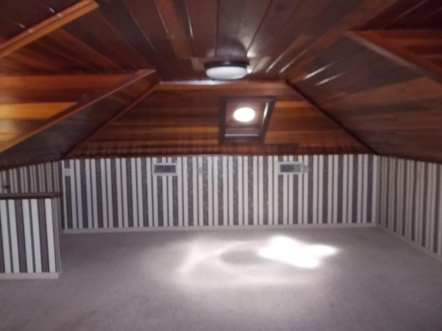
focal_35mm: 27
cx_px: 221
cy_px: 166
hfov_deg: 65.3
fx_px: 345
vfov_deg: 51.4
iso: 400
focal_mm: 4.9
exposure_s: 1/30
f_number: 3.5
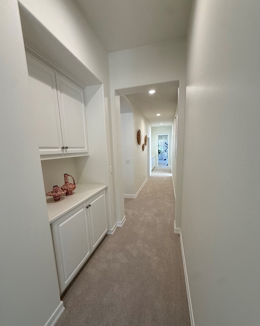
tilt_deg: -7.5
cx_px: 130
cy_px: 175
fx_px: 144
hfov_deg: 84.0
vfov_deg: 96.6
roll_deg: +2.7
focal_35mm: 15
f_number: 2.2
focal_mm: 2.22
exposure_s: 1/120
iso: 250
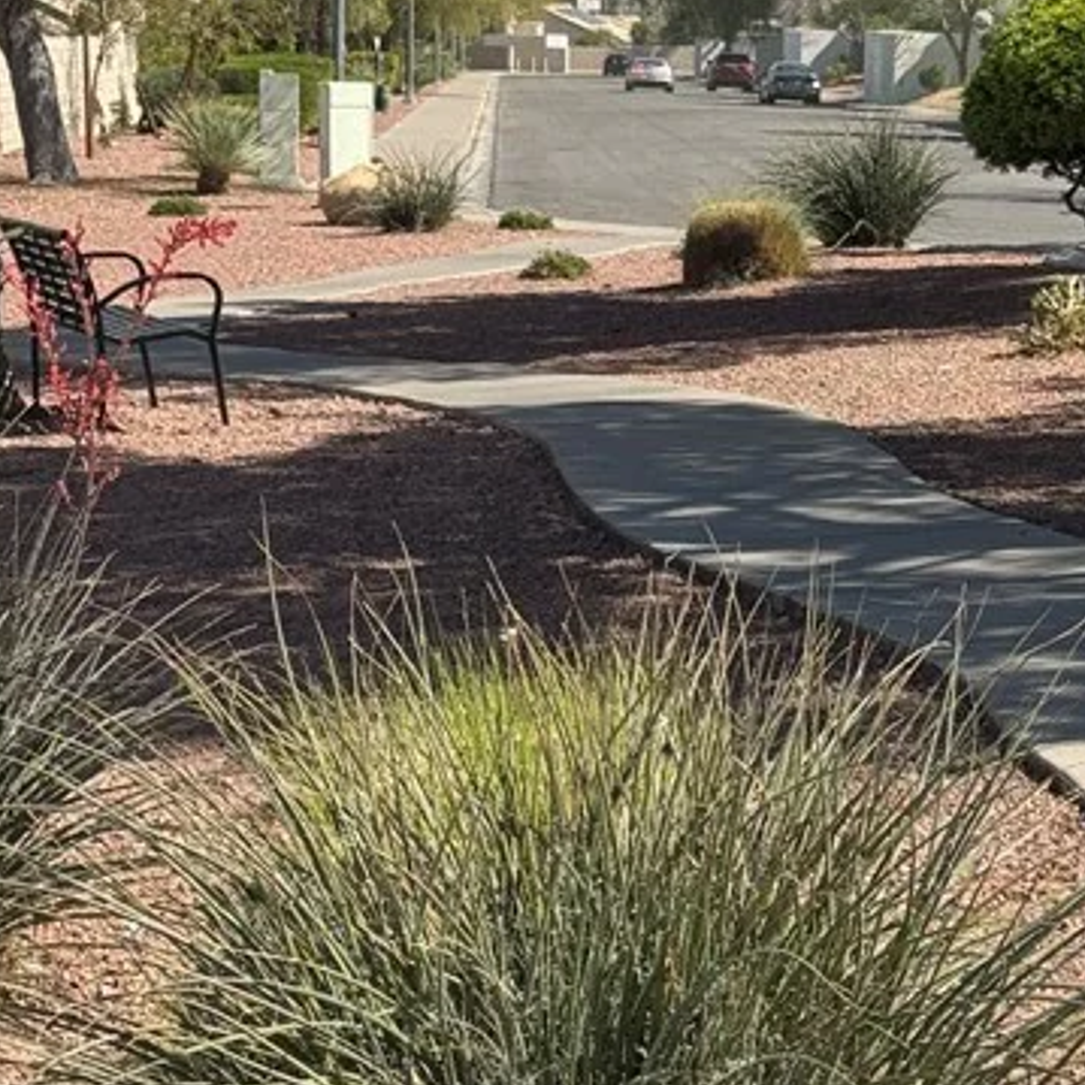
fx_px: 4291
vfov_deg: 14.4
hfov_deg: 14.4
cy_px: 490
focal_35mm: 121
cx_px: 740
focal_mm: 6.76
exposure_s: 1/3425
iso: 64
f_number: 1.78
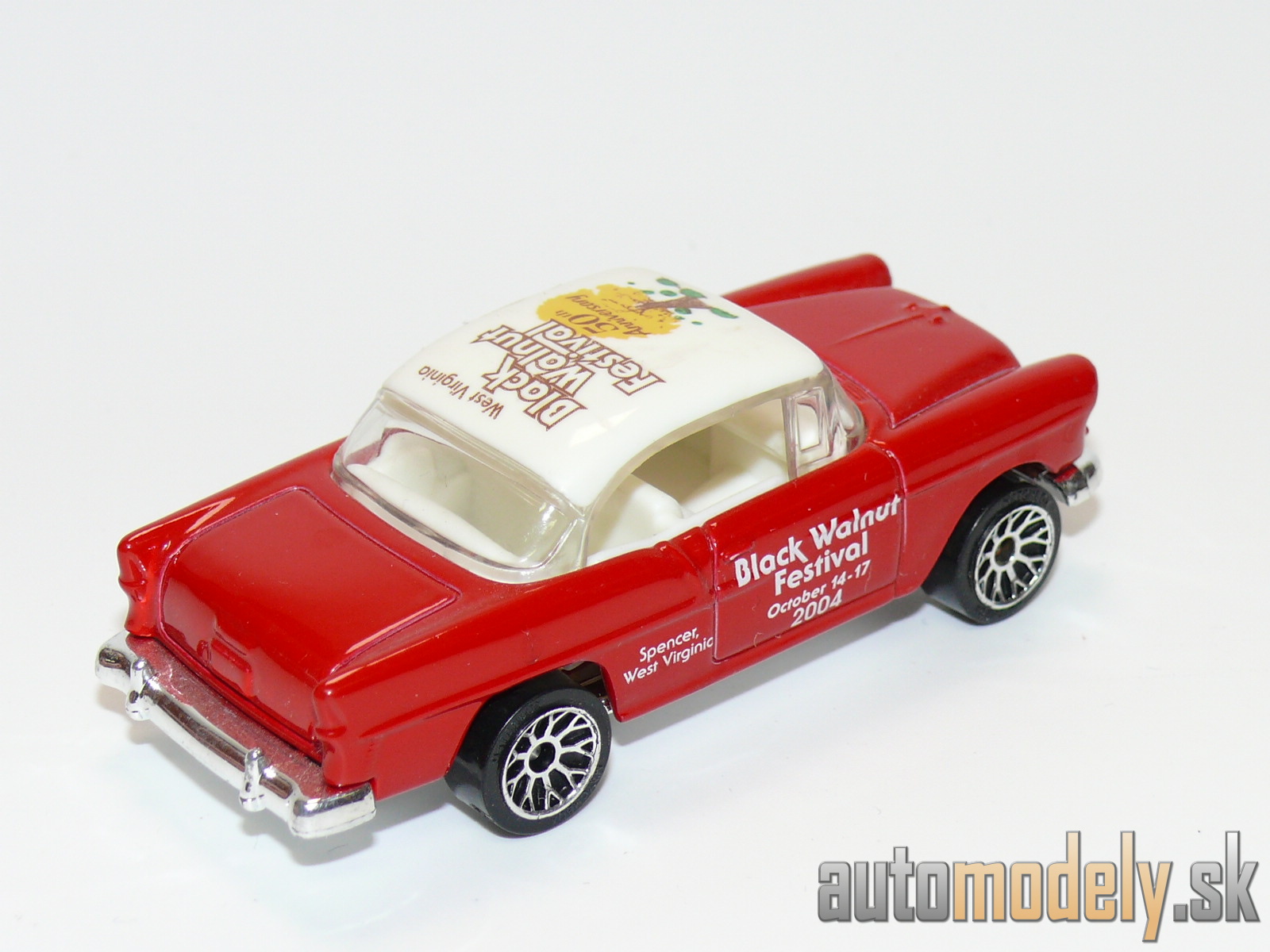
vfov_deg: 14.5
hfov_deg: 19.3
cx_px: 635
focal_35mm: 102
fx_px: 3742
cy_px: 476
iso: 100
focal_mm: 13.4
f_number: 4
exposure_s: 1/30
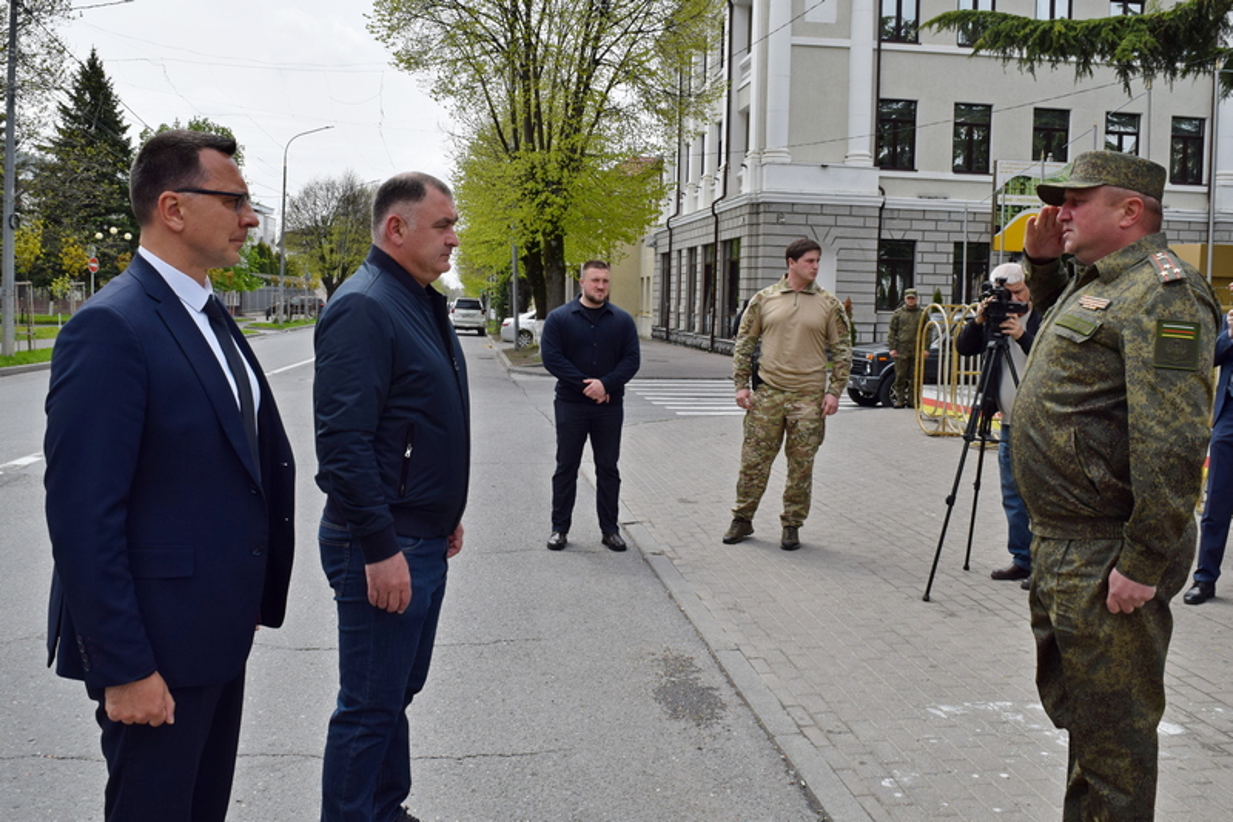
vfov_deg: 47.9
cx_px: 616
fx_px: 924
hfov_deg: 67.4
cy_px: 411
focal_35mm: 27
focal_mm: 18
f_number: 11
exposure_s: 1/500
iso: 200
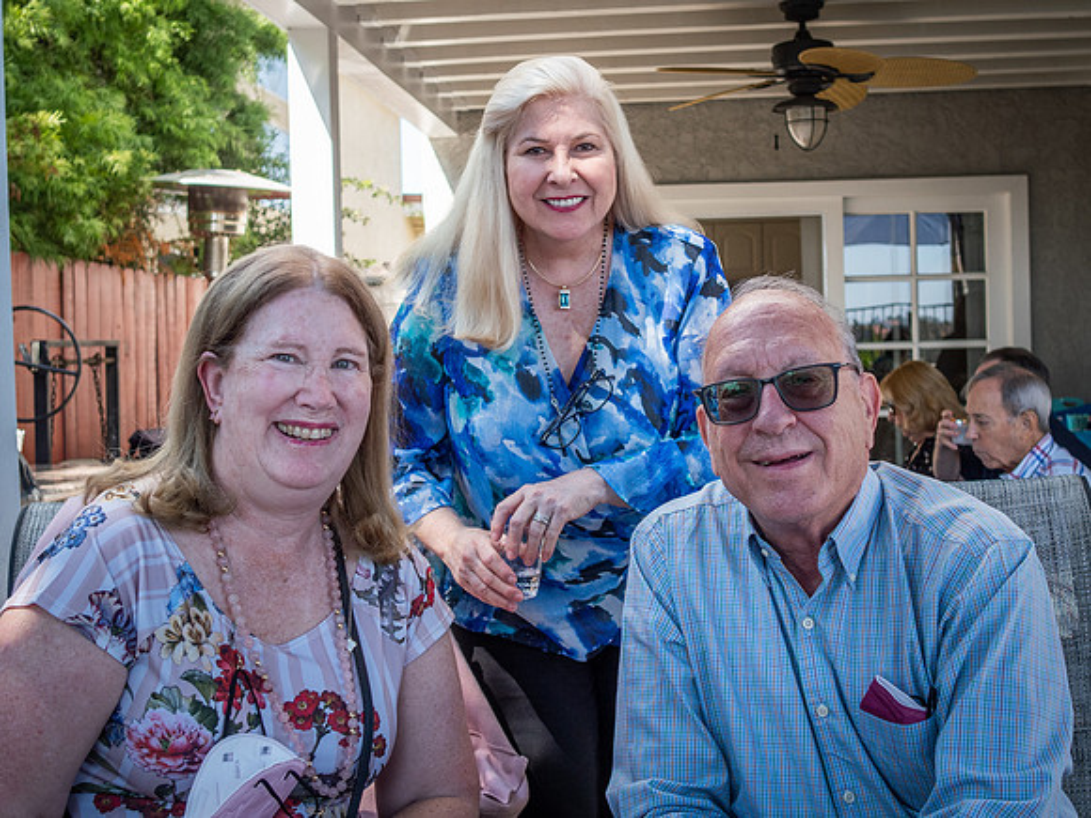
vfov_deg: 29.8
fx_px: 1538
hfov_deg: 39.0
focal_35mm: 49
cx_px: 632
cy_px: 392
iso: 320
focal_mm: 19
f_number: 3.5
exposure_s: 1/400
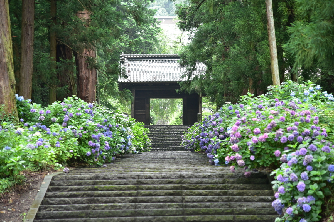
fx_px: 1113
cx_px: 167
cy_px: 111
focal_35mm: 120
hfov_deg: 17.1
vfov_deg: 11.4
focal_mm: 120
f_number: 4
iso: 1000
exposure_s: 1/180
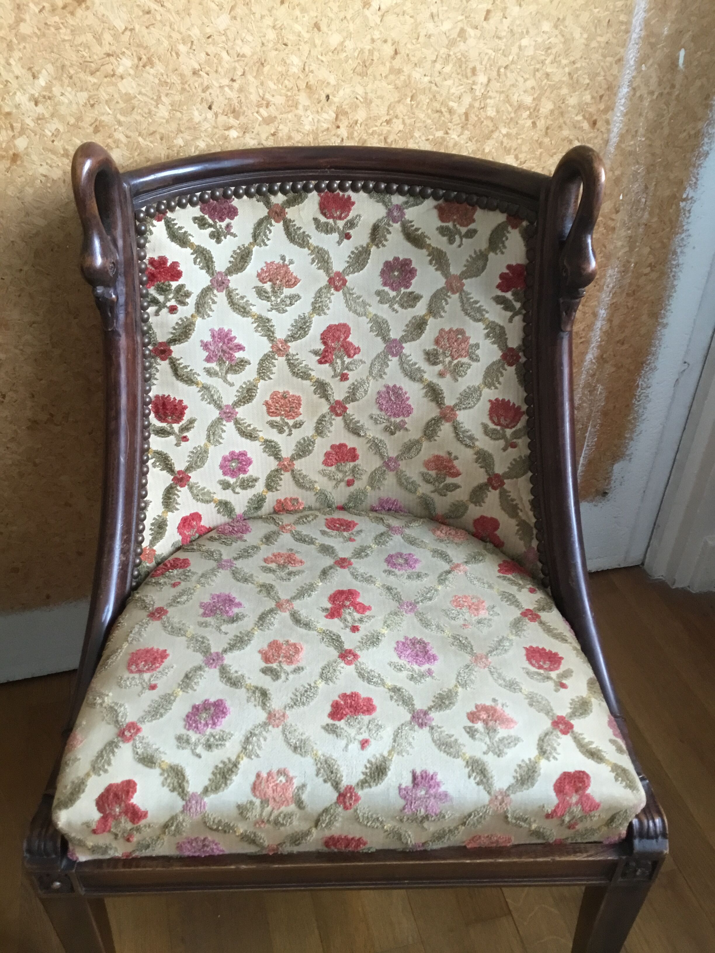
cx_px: 358
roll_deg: -1.0
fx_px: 854
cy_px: 476
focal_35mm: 31
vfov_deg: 58.4
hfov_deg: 45.4
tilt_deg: -36.8
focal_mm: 3.3
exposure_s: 1/33
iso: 125
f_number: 2.4
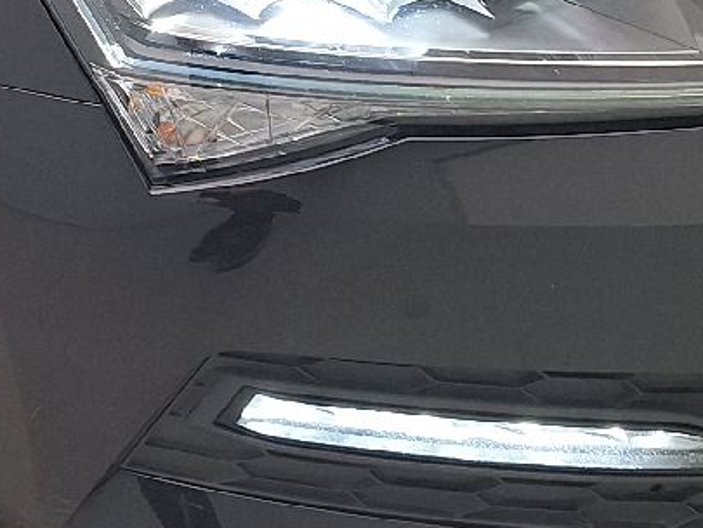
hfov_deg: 16.7
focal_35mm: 109
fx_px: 2214
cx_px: -297
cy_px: -148
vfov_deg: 13.1
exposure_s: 1/100
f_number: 1.8
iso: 64
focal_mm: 5.54
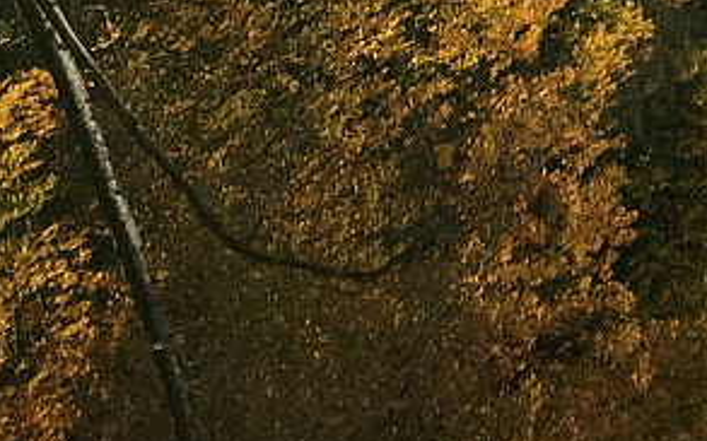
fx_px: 3236
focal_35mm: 168
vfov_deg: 7.2
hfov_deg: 11.7
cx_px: 1211
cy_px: -759
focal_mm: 4.15
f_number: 2.2
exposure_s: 1/938
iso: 25
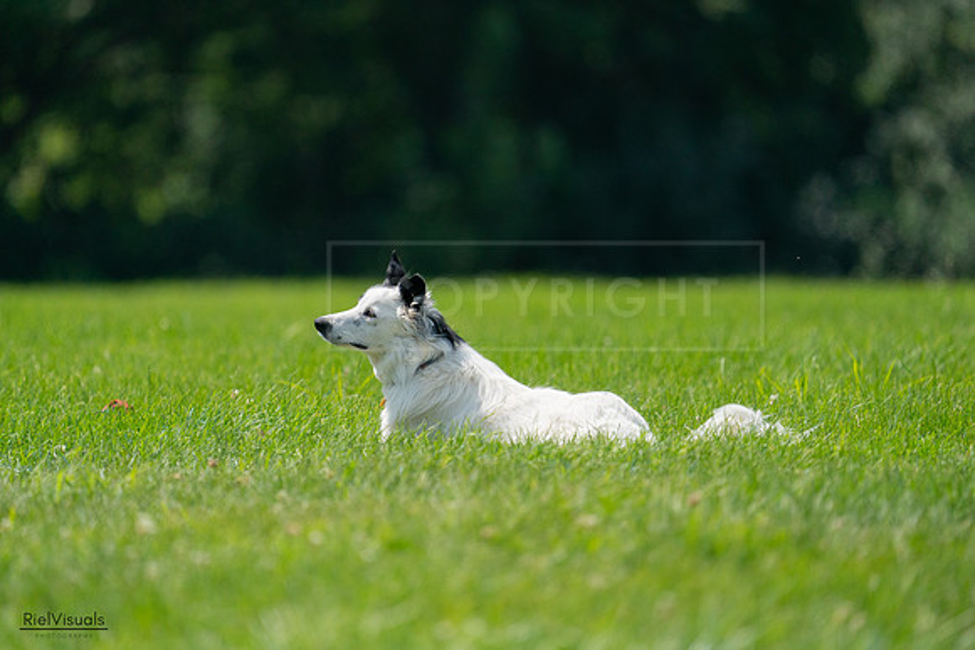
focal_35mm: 624
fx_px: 16907
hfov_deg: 3.3
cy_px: 325
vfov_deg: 2.2
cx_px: 488
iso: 1000
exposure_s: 1/4000
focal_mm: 600
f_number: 6.3
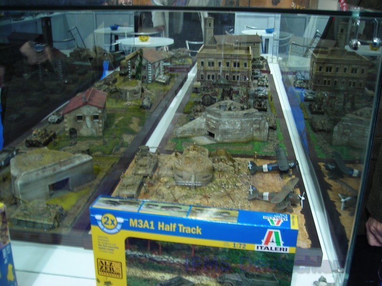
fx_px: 419
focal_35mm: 38
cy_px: 143
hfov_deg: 49.0
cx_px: 191
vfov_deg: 37.7
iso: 50
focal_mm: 6.3
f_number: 3.2
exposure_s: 1/11.5
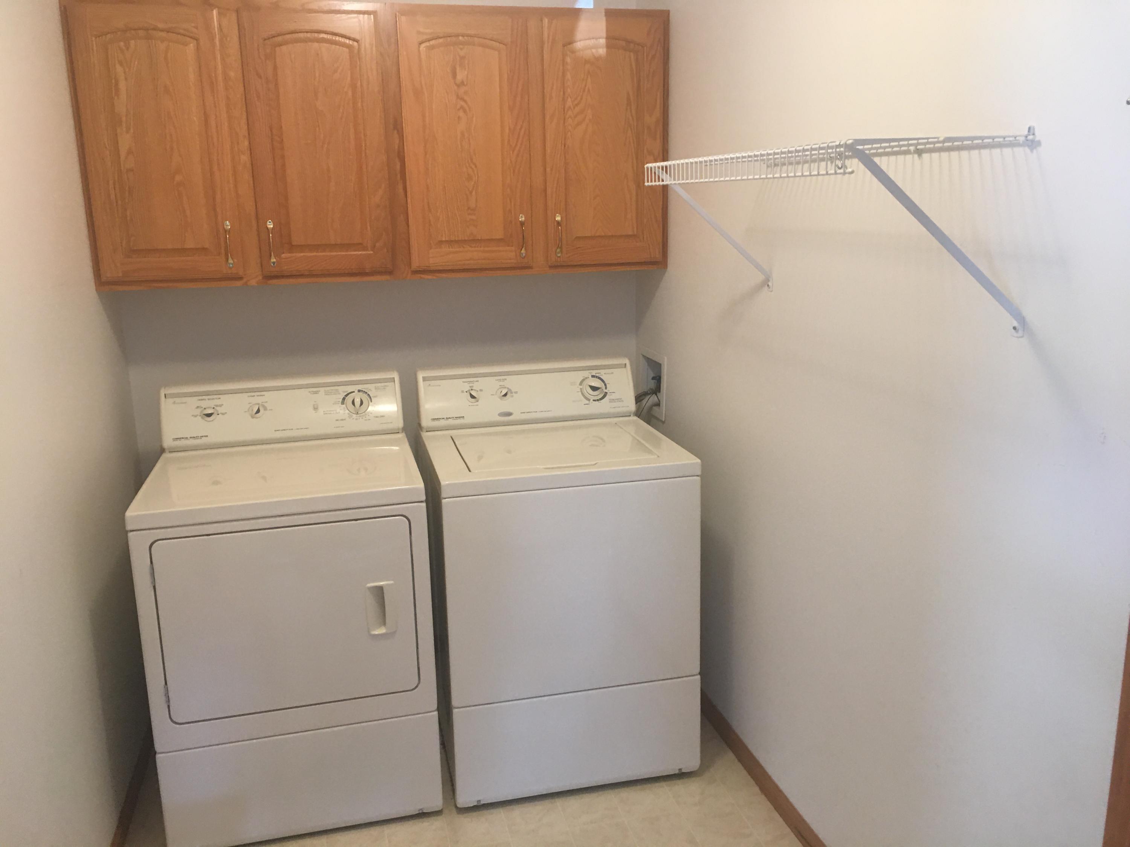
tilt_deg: -9.3
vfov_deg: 48.2
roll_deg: +1.4
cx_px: 565
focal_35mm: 29
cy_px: 424
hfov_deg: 61.7
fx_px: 947
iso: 40
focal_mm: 4.15
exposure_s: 1/15
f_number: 2.2
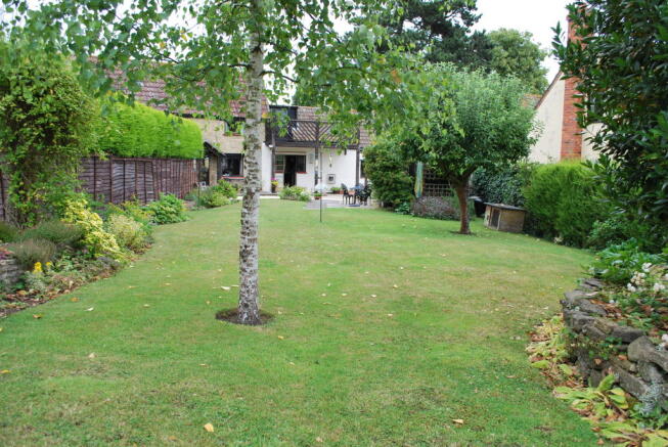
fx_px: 502
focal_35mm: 27
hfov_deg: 67.3
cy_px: 224
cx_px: 334
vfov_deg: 48.0
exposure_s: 1/125
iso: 160
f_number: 5.6
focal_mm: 18
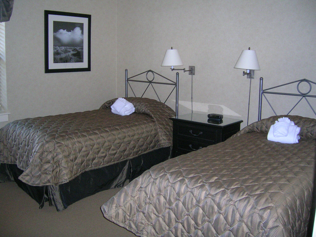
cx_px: 158
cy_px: 118
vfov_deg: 40.7
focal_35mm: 35
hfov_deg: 52.6
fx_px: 320
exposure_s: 1/60.1
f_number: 2.8
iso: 200
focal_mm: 5.4
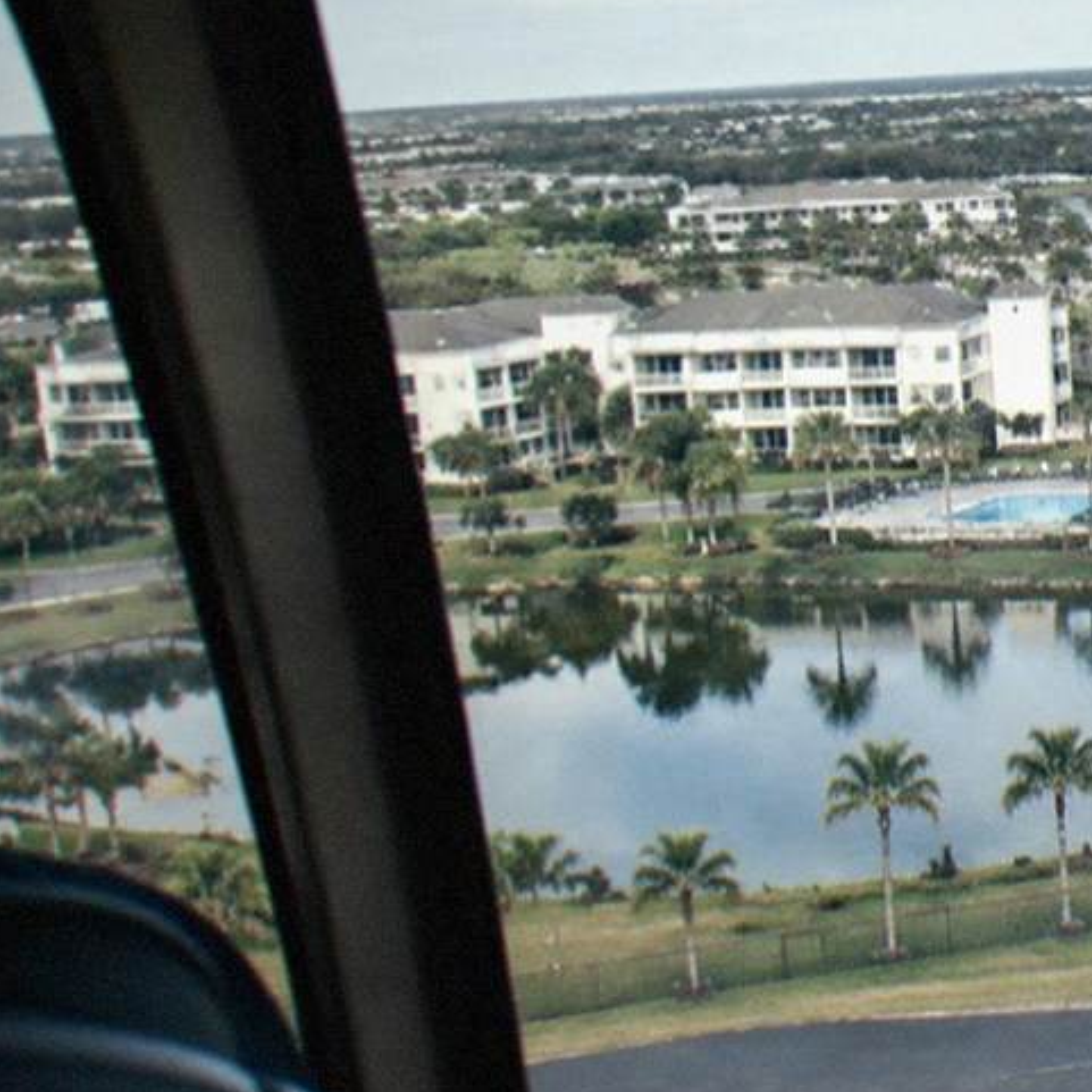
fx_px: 2962
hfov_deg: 20.3
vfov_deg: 20.9
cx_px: 1044
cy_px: 661
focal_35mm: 83
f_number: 6.3
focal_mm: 47
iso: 200
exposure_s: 1/320
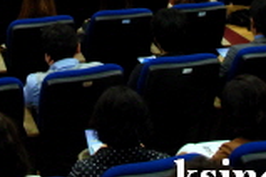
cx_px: 74
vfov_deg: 15.3
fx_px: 628
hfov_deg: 23.7
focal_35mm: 85
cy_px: -59
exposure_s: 1/8
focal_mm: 18
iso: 800
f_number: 6.3
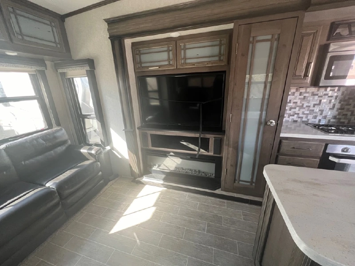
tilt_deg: -17.6
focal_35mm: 13
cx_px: 178
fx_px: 133
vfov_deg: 89.9
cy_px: 133
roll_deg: +1.5
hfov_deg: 106.2
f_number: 1.8
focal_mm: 1.57
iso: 250
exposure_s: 1/60
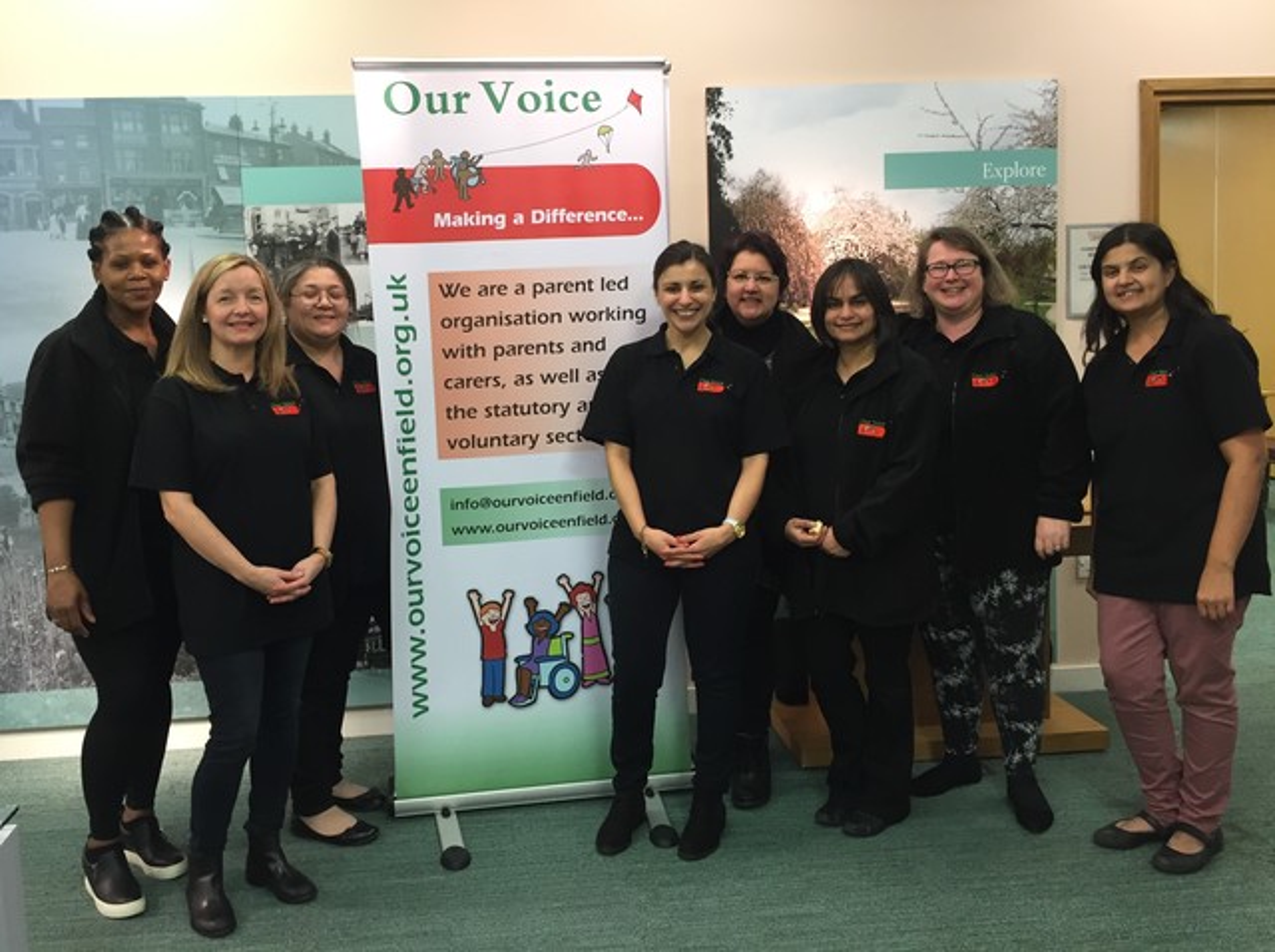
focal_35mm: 29
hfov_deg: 61.7
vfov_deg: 48.1
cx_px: 638
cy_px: 476
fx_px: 1067
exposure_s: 1/33
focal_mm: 4.15
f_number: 2.2
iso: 125
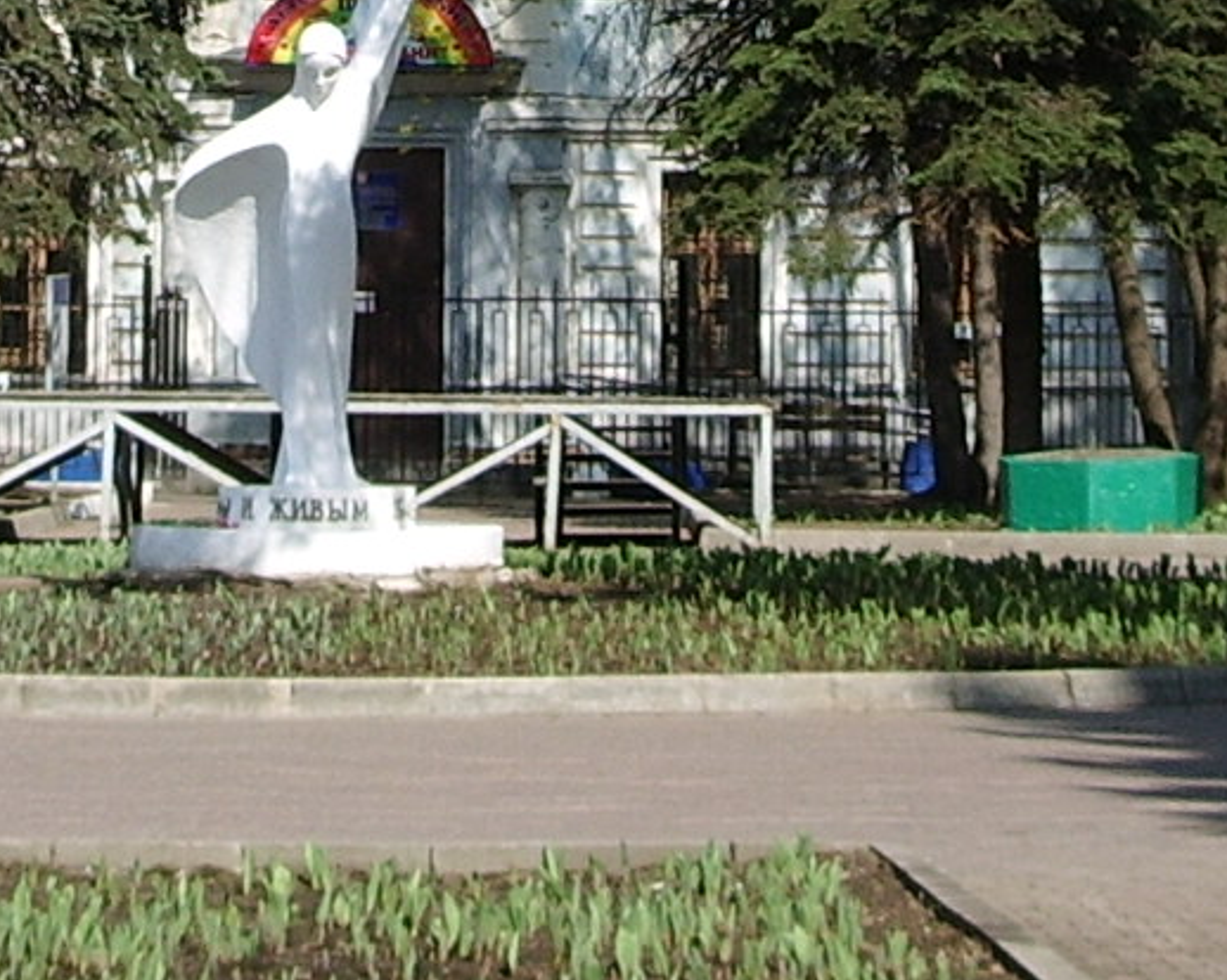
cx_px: 407
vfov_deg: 7.9
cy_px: -343
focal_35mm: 193
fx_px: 7006
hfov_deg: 10.0
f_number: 5
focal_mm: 8.2
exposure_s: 1/250
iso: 50
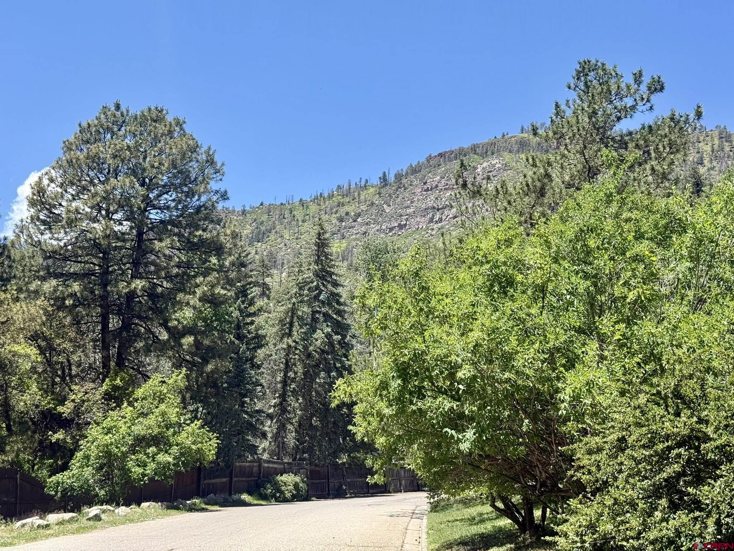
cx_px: 367
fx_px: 1018
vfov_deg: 30.3
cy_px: 276
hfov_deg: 39.7
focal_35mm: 48
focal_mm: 6.76
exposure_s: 1/3226
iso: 100
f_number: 1.78
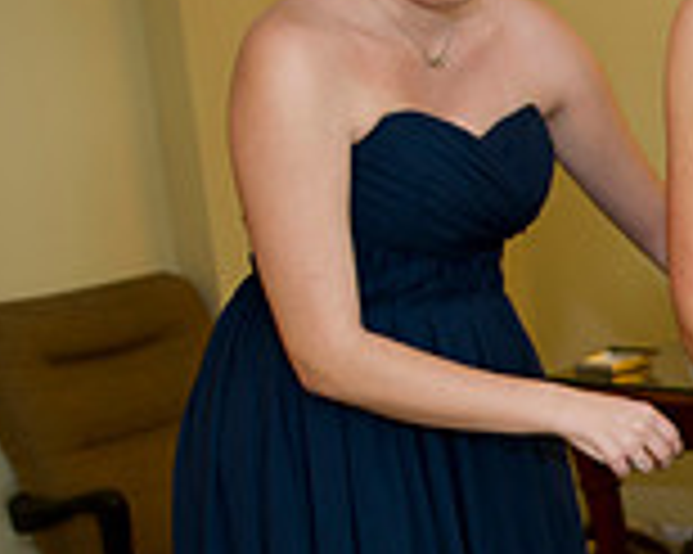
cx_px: 1017
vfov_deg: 17.7
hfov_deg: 19.7
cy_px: 545
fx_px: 1742
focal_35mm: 85
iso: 640
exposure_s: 1/125
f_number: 2.8
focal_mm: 24
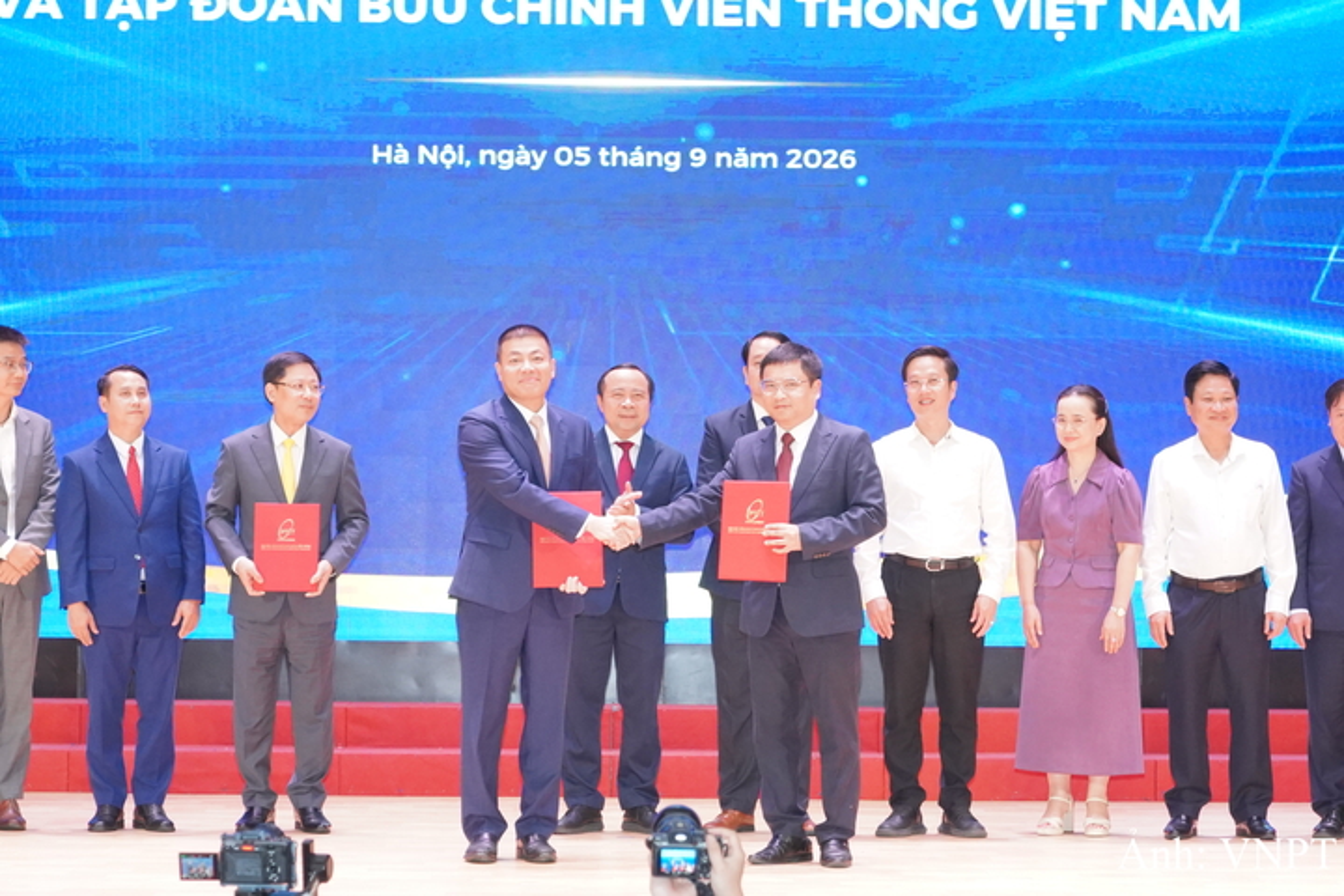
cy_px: 448
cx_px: 672
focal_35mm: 105
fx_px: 3920
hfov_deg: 19.5
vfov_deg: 13.0
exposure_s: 1/160
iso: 5000
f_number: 5
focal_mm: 70
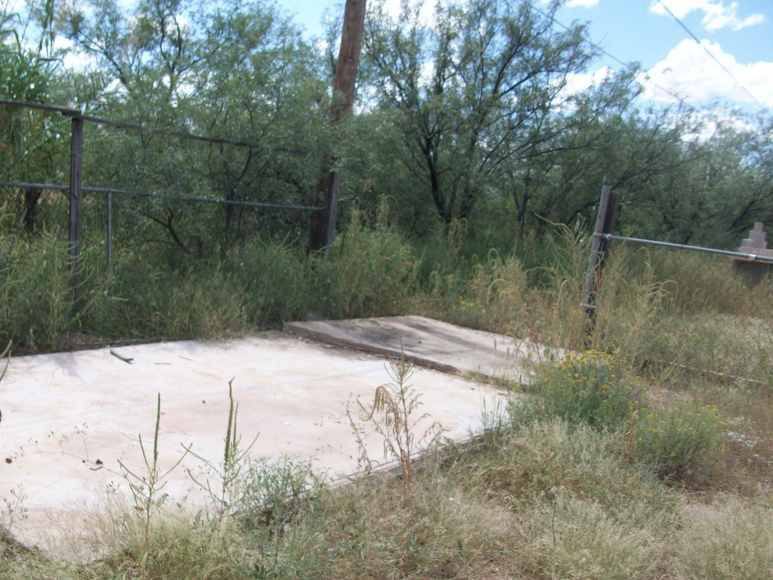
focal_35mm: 38
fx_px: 849
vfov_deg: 37.7
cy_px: 257
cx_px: 365
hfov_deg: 49.0
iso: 64
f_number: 2.8
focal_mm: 5.7
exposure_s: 1/687
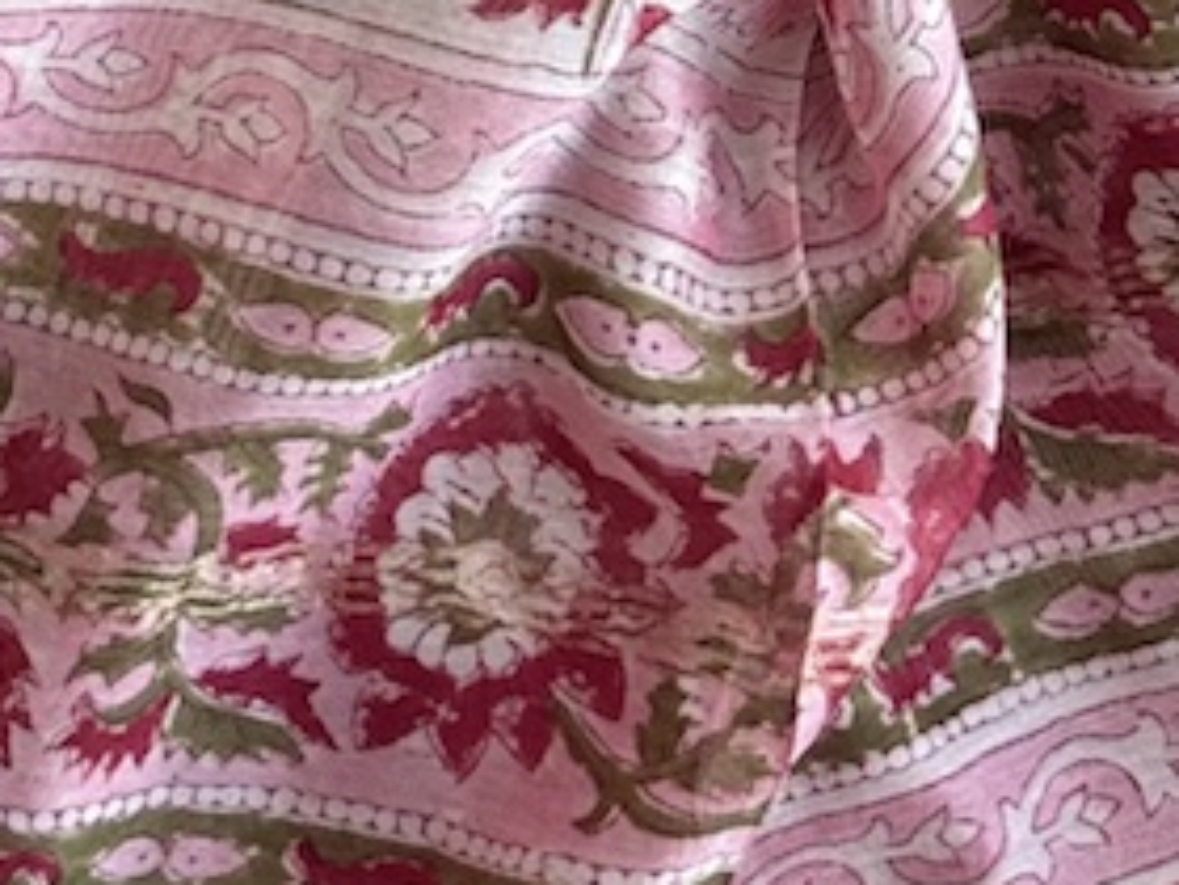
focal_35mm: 171
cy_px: -969
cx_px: -103
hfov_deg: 11.4
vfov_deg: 8.2
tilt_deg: -84.4
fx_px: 5824
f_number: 1.78
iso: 64
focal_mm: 6.76
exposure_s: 1/390
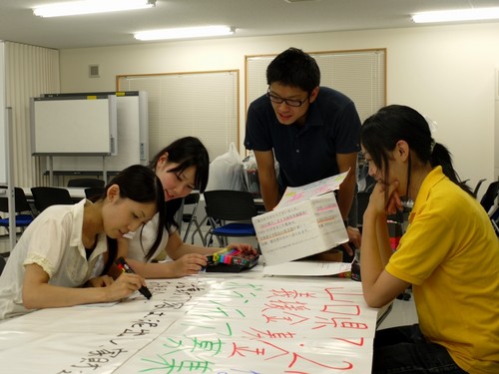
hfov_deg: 38.2
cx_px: 250
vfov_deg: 29.1
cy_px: 187
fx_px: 721
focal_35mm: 50
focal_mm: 25
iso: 125
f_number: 4.9
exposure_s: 1/30
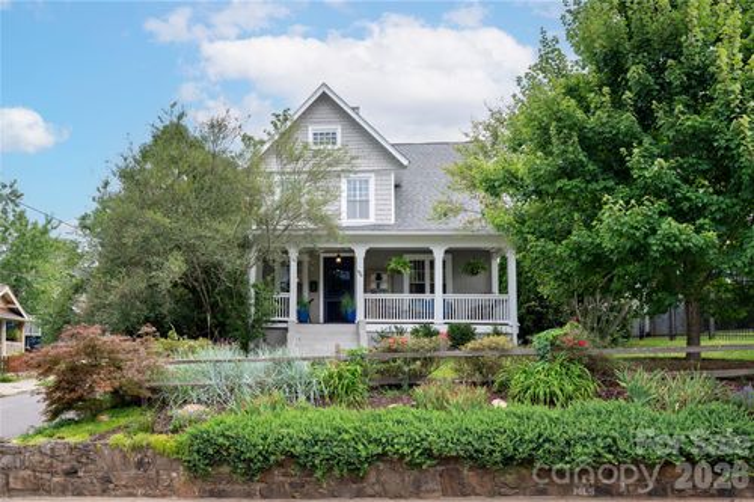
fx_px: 628
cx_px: 377
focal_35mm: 30
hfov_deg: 61.9
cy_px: 251
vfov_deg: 43.6
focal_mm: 30
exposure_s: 1/60
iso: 200
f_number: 8
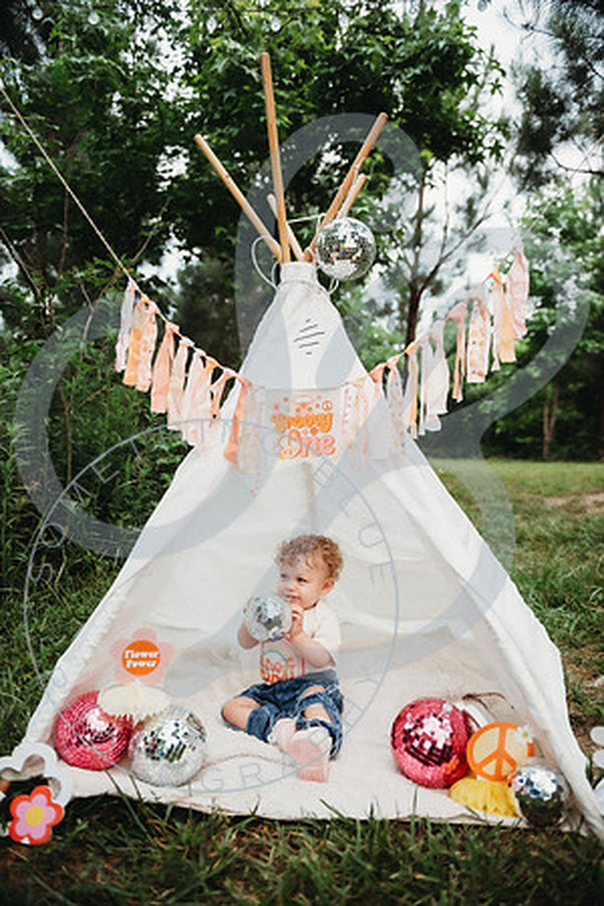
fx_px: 604
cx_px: 302
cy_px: 453
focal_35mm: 24
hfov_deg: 53.1
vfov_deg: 73.7
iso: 100
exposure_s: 1/160
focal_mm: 24
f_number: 2.8
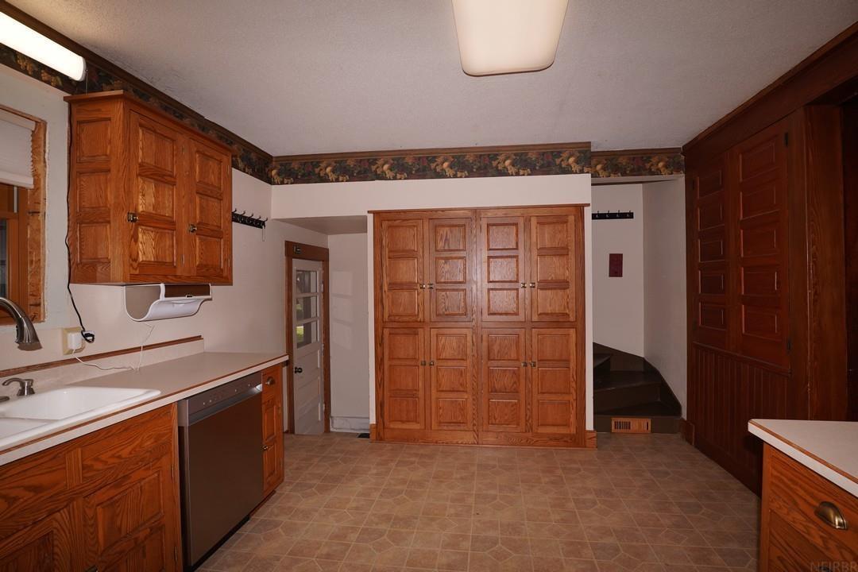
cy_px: 286
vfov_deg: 72.1
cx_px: 429
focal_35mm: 16
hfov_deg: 95.0
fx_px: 393
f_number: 5
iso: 100
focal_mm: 11
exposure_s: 1/160
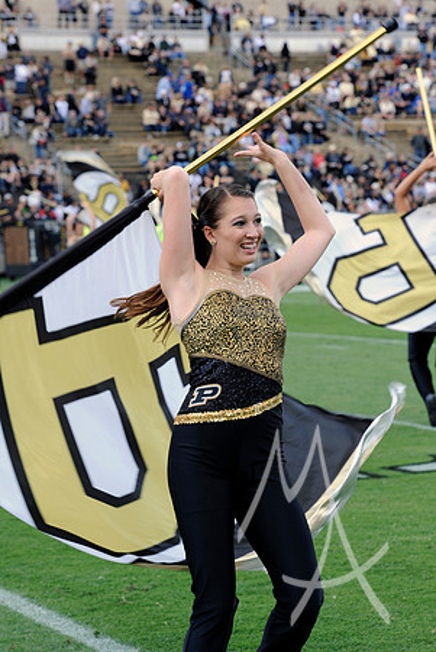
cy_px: 326
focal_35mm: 110
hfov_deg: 12.5
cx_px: 218
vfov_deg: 18.6
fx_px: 1994
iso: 640
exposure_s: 1/640
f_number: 7.1
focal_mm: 110
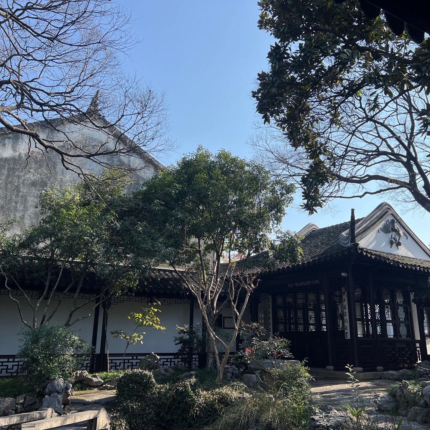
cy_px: 214
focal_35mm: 31
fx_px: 436
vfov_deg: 52.5
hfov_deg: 52.5
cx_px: 227
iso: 50
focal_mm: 5.7
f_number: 1.5
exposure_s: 1/2208
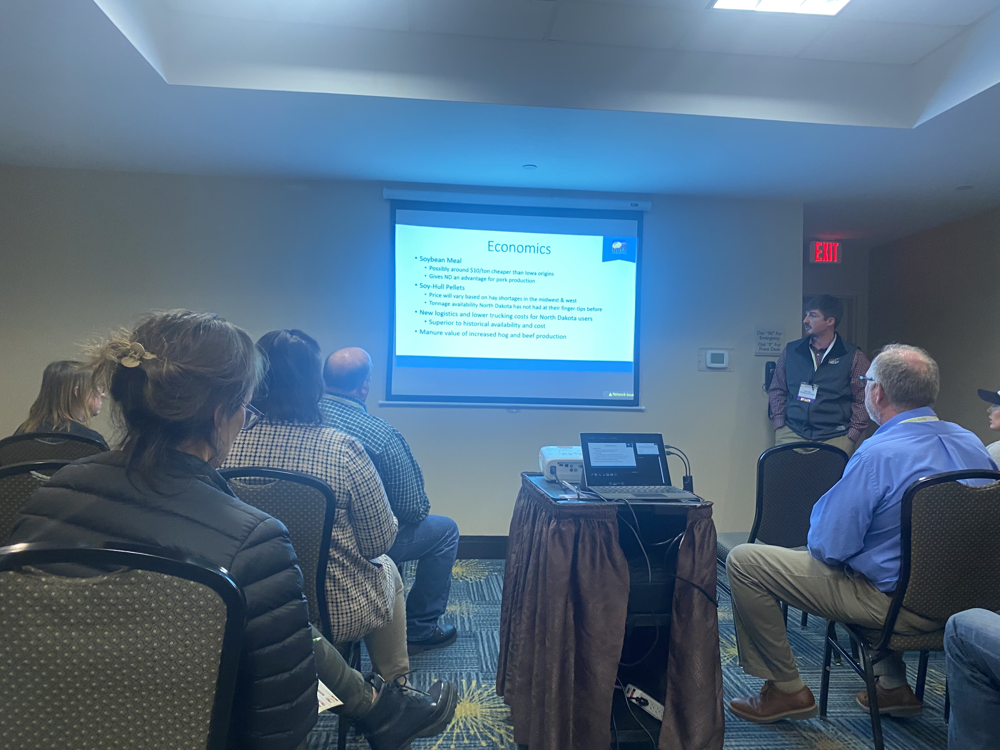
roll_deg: -0.5
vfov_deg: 53.1
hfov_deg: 67.3
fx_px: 751
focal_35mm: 26
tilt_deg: +0.3
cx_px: 500
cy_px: 375
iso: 160
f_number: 1.8
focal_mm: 4.25
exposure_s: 1/60
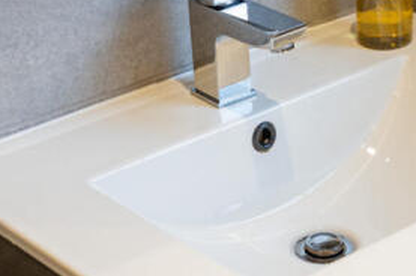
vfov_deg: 11.8
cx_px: 312
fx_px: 1339
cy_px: 173
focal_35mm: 116
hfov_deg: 17.6
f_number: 3.5
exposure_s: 1/160
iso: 640
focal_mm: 49
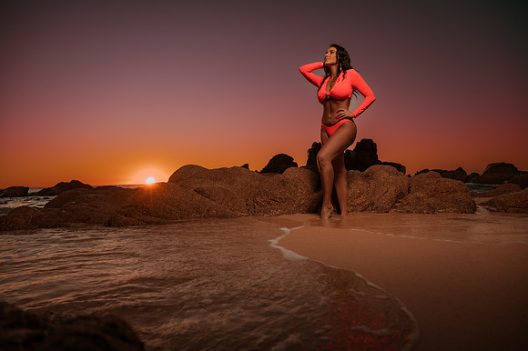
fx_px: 352
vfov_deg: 53.1
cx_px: 264
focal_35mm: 24
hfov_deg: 73.8
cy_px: 176
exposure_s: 1/500
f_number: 4
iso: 50
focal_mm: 24
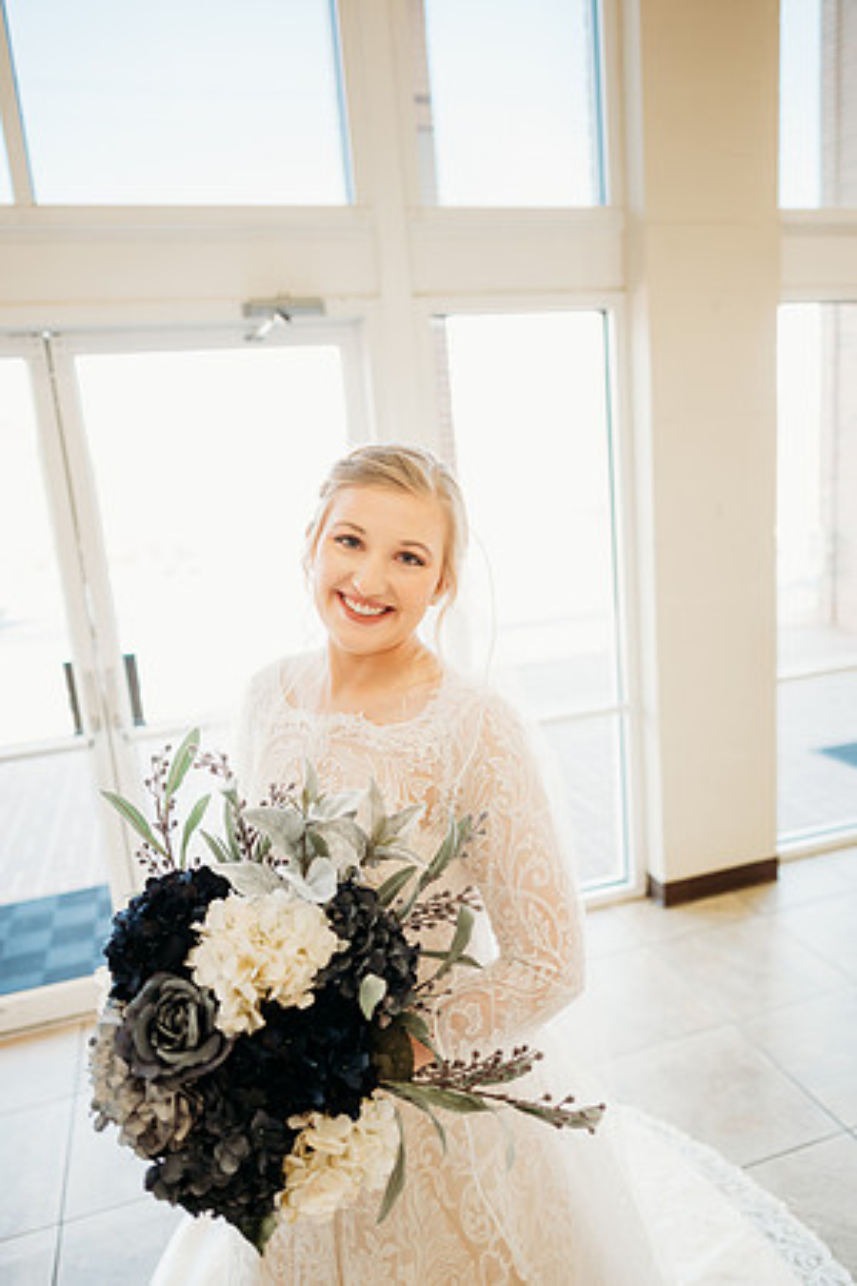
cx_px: 428
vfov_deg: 73.7
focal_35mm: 24
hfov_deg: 53.1
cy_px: 643
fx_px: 857
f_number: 1.8
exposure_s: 1/160
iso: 400
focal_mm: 24
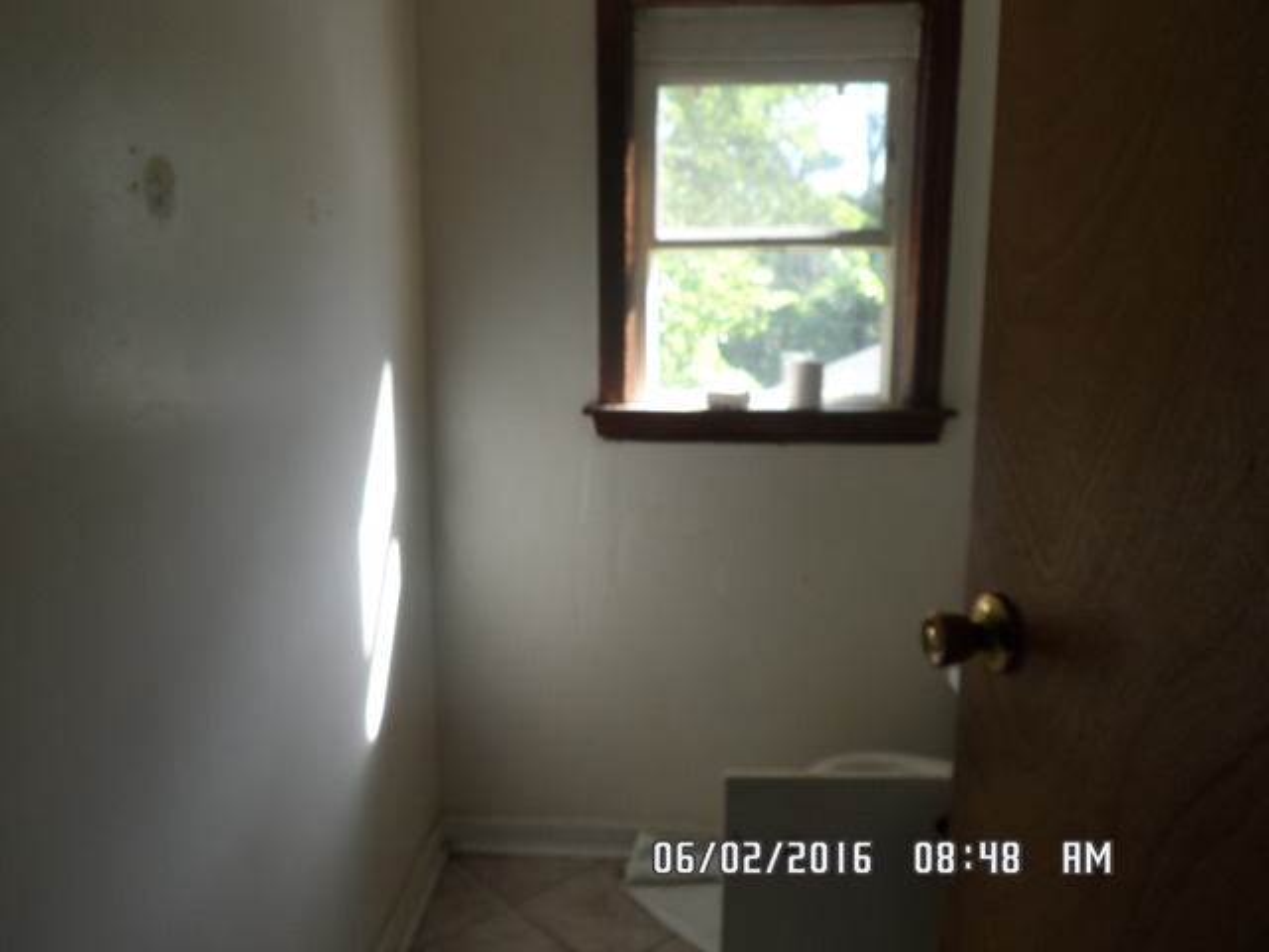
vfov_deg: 49.7
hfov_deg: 63.4
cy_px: 476
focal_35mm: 28
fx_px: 1026
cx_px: 634
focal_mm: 4.9
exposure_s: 1/45
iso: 80
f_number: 3.1
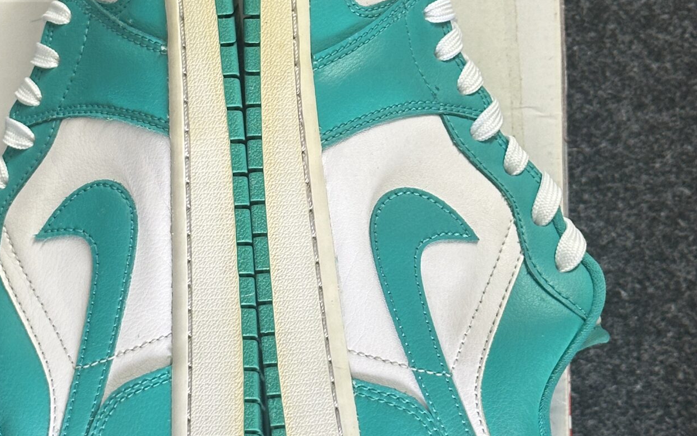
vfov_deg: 12.6
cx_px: 278
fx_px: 1976
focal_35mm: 104
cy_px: 183
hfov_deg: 20.0
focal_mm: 6.86
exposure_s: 1/50
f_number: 1.78
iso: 125
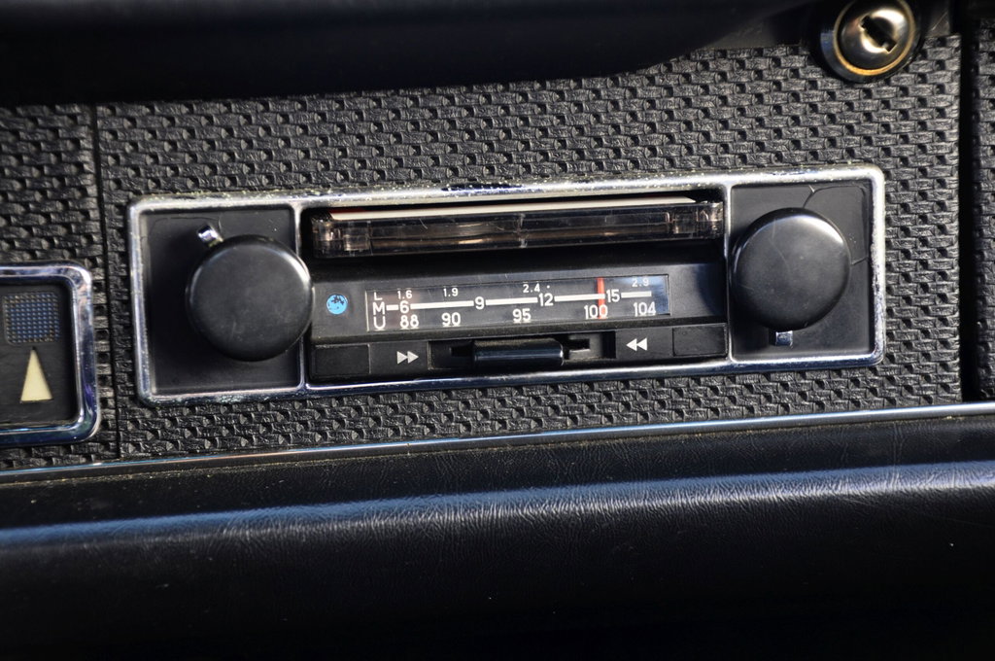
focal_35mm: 78
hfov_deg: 26.0
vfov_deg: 17.4
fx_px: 2153
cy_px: 330
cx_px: 498
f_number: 4.8
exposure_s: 1/20
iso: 500
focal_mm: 52
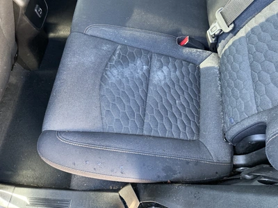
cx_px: 139
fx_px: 225
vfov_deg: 49.7
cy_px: 104
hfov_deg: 63.4
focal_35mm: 28
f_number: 1.8
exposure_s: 1/60
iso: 250
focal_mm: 3
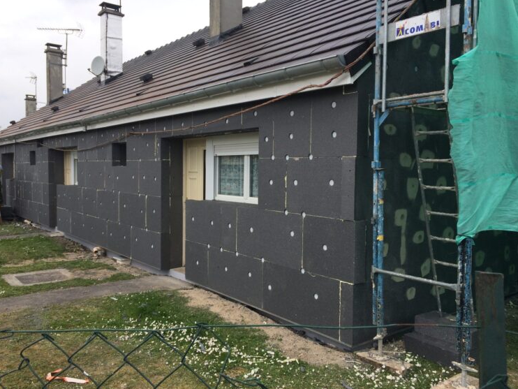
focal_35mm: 30
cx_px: 253
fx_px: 449
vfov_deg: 46.8
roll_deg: -1.2
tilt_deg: -4.7
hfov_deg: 59.9
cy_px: 196
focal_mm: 4.15
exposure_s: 1/1580
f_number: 2.2
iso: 32
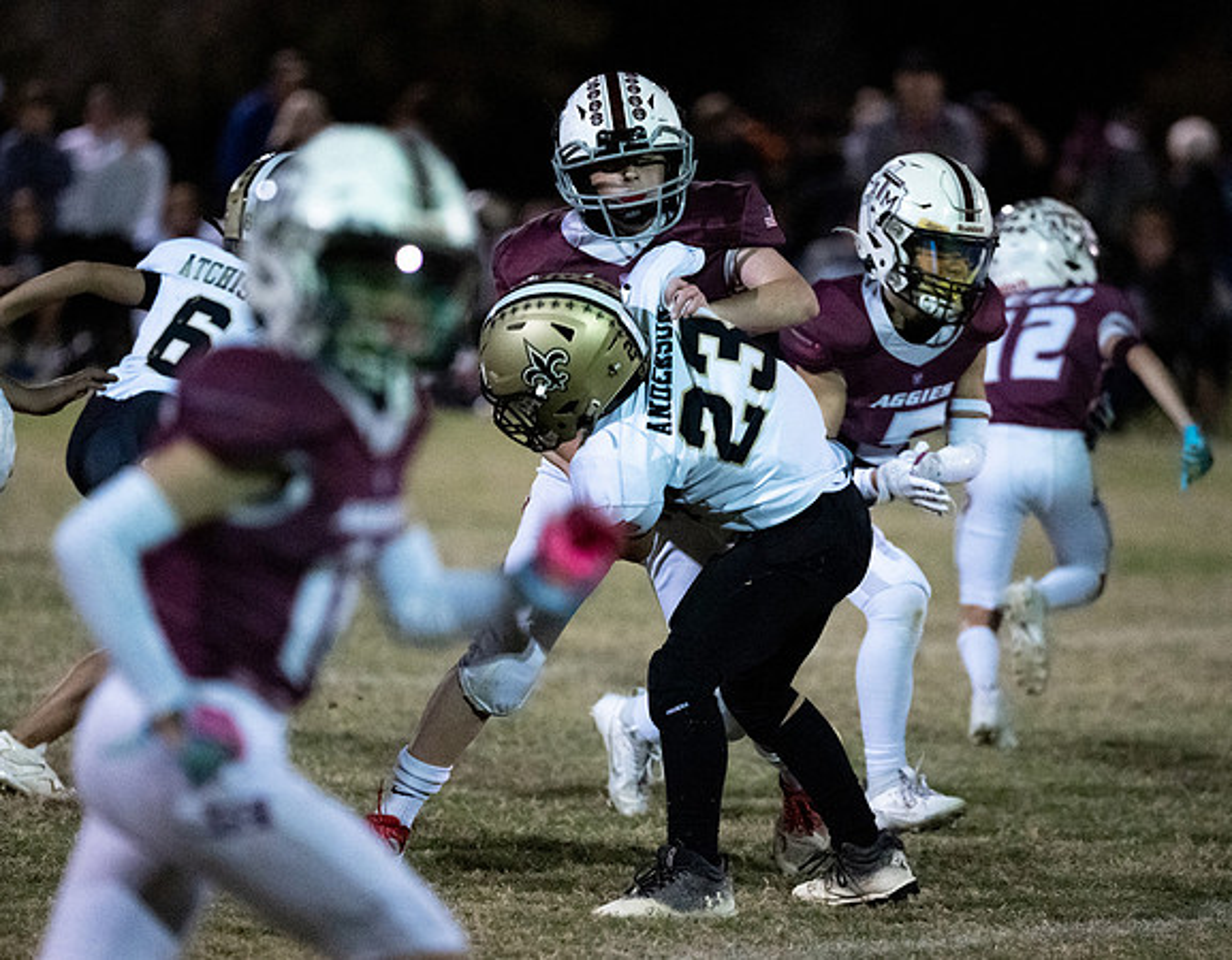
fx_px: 11326
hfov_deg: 6.2
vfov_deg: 4.9
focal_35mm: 314
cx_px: 652
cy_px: 621
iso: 12800
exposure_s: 1/1000
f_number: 2.8
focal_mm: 200
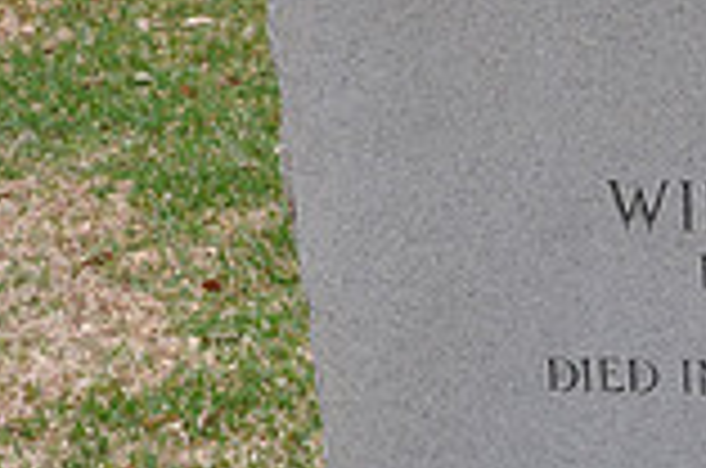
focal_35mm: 139
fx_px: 2717
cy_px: 412
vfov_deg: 9.8
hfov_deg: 14.1
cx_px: 985
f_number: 5.6
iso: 200
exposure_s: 1/125
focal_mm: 25
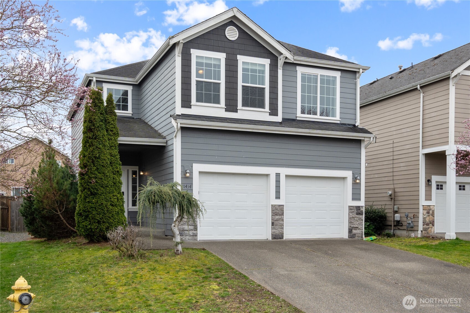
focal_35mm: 36
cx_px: 235
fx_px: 470
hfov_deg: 53.1
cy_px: 156
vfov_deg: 36.9
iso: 400
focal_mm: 24
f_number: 8
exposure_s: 1/250
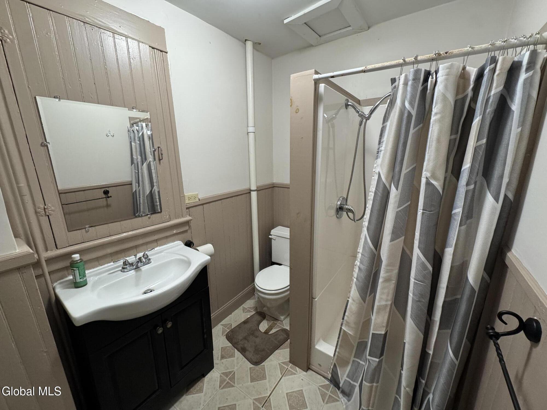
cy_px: 205
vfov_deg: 85.7
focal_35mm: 14
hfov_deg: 102.1
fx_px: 221
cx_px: 274
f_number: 2.2
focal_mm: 2.22
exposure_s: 1/60
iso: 250
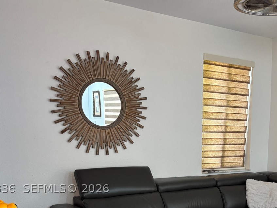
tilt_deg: -8.7
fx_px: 392
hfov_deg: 37.9
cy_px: 188
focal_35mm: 49
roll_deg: -1.5
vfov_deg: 28.5
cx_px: 209
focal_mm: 5.96
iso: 200
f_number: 1.6
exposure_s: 1/60
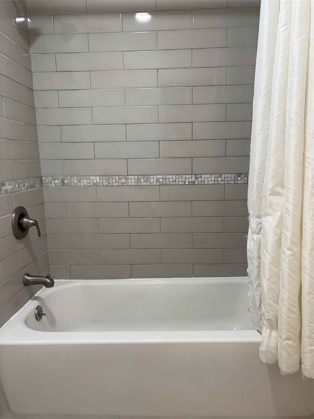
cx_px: 157
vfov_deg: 67.3
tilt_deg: -7.4
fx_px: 314
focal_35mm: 26
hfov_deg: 53.1
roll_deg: +2.2
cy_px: 210
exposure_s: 1/120
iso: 100
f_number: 1.6
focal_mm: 5.96
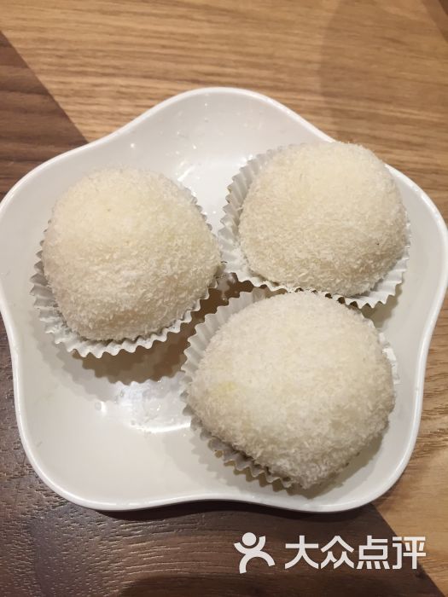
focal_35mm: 29
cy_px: 298
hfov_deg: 48.2
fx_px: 500
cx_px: 224
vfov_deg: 61.7
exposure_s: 1/33
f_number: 2.2
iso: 100
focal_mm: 4.15
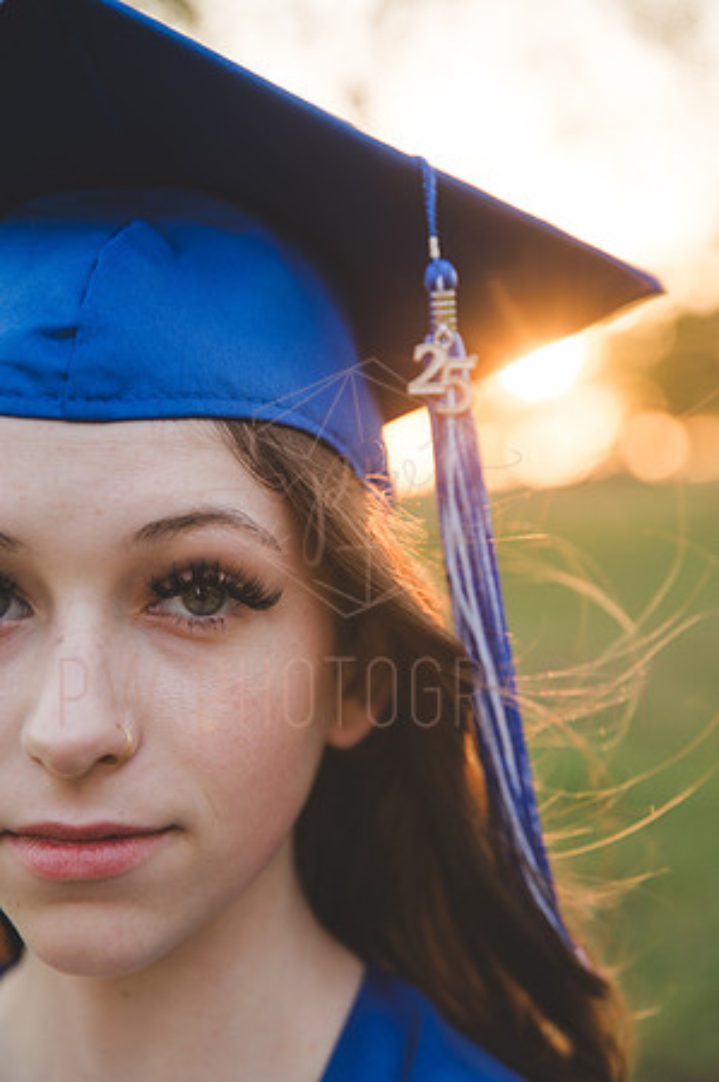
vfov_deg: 28.9
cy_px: 541
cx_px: 360
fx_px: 2102
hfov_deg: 19.4
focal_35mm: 70
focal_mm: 70
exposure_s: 1/200
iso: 100
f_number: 3.2
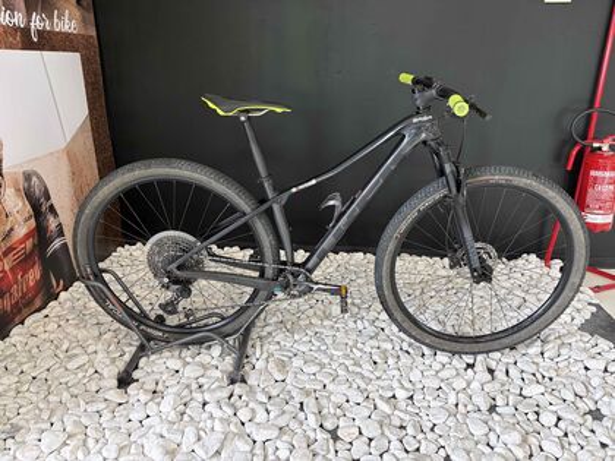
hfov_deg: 67.3
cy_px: 230
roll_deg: +1.0
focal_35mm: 26
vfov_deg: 53.1
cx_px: 308
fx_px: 462
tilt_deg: -18.9
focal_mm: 5.96
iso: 100
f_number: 1.6
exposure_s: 1/100
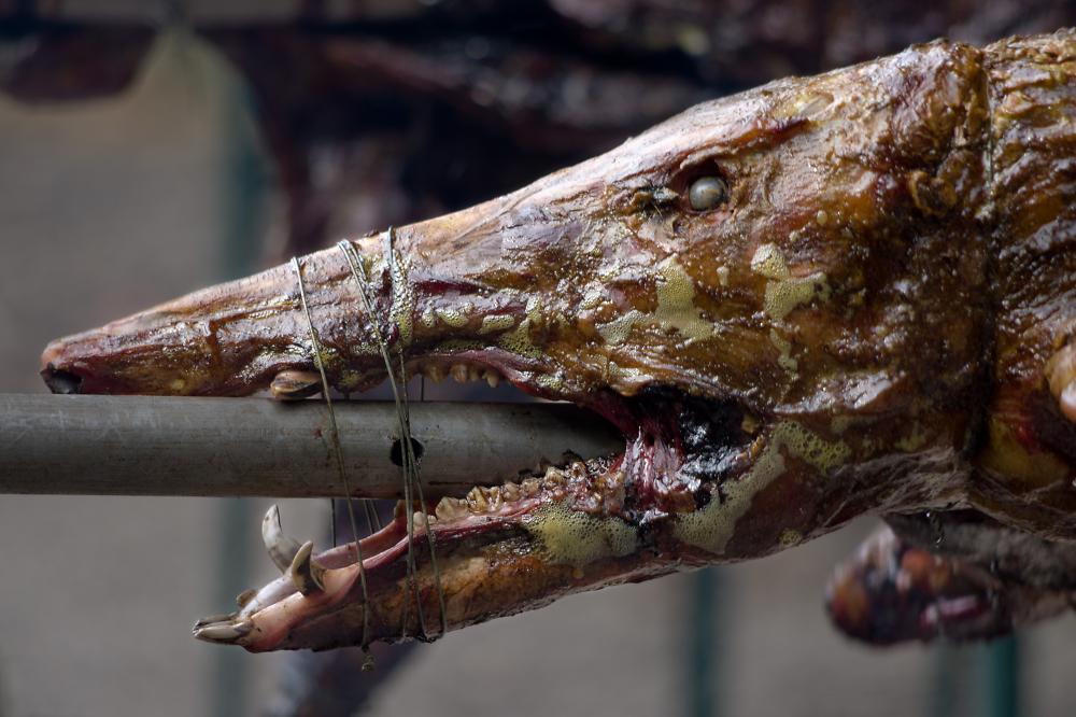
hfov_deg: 4.6
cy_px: 358
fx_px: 13445
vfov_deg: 3.1
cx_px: 538
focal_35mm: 450
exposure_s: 1/80
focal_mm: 300
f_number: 5.8
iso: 80
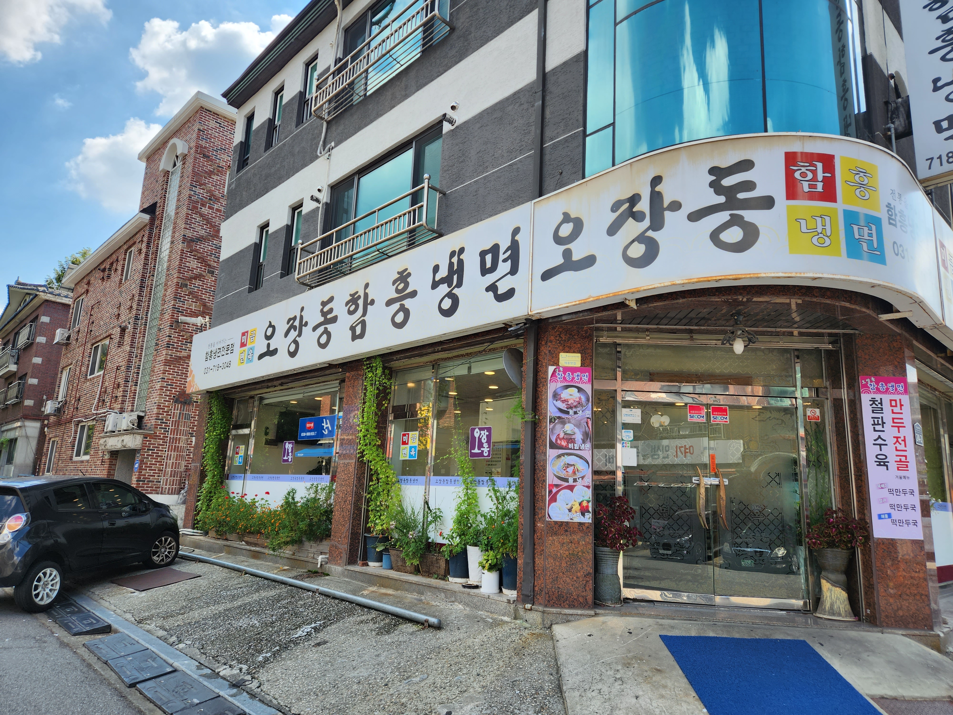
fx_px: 633
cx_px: 476
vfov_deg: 58.9
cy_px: 358
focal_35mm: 23
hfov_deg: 73.9
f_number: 1.8
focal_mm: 5.4
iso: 20
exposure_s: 1/779
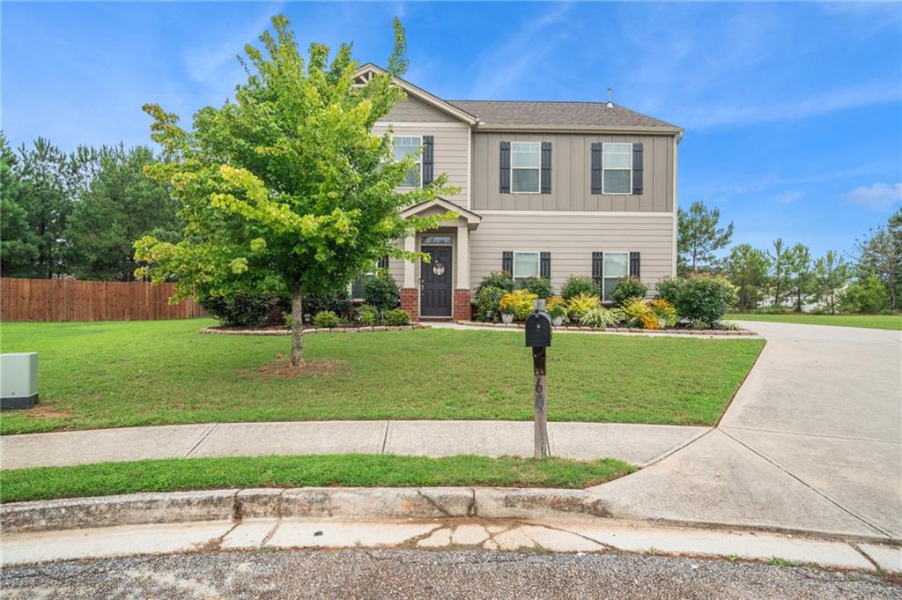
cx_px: 451
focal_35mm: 20
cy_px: 300
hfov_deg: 84.0
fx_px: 501
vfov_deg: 61.8
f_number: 10
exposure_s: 1/30
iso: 320
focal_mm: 20
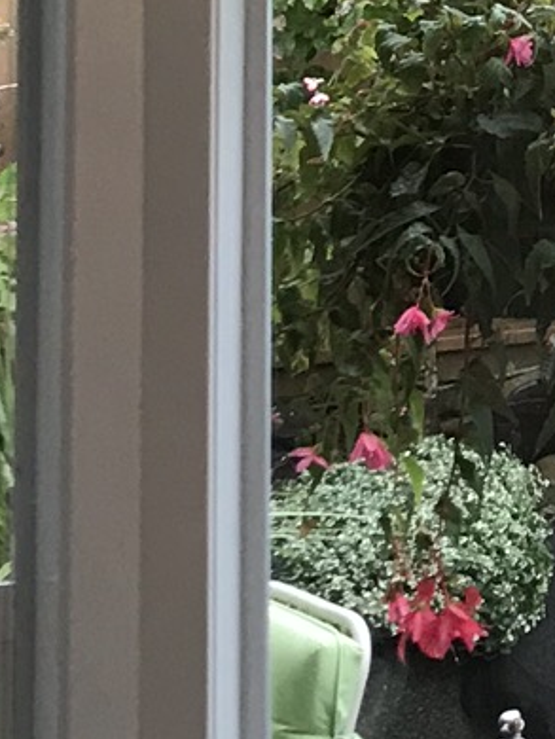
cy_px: -277
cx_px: 824
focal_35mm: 147
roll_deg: +1.2
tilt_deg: +6.0
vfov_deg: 12.9
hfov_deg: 9.8
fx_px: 3139
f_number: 1.8
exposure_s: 1/30
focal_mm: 3.99
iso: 32
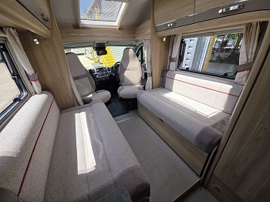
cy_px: 101
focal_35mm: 13
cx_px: 135
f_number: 1.9
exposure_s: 1/2000
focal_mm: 2.2
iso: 100
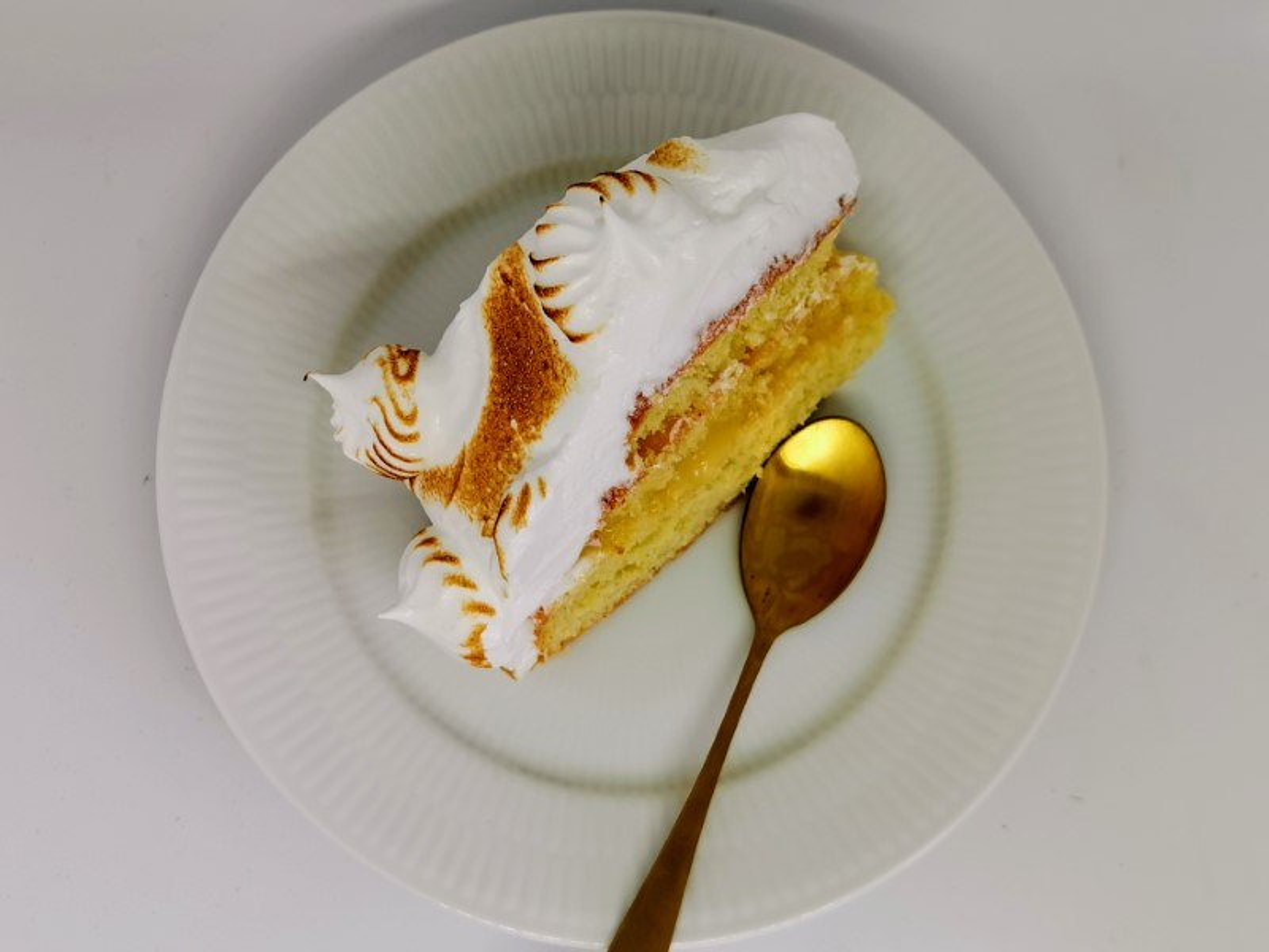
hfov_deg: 42.9
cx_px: 634
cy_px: 476
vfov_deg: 32.9
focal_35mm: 44
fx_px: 1613
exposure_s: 1/103
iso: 50
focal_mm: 5.56
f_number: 1.6
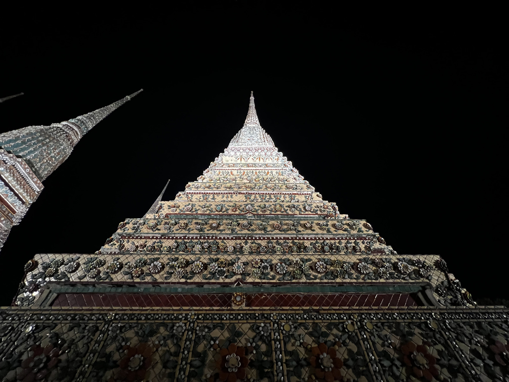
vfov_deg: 89.9
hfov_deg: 106.2
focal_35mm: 13
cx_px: 254
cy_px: 191
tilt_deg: +51.2
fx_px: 191
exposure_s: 1/60
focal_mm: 1.57
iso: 640
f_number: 1.8
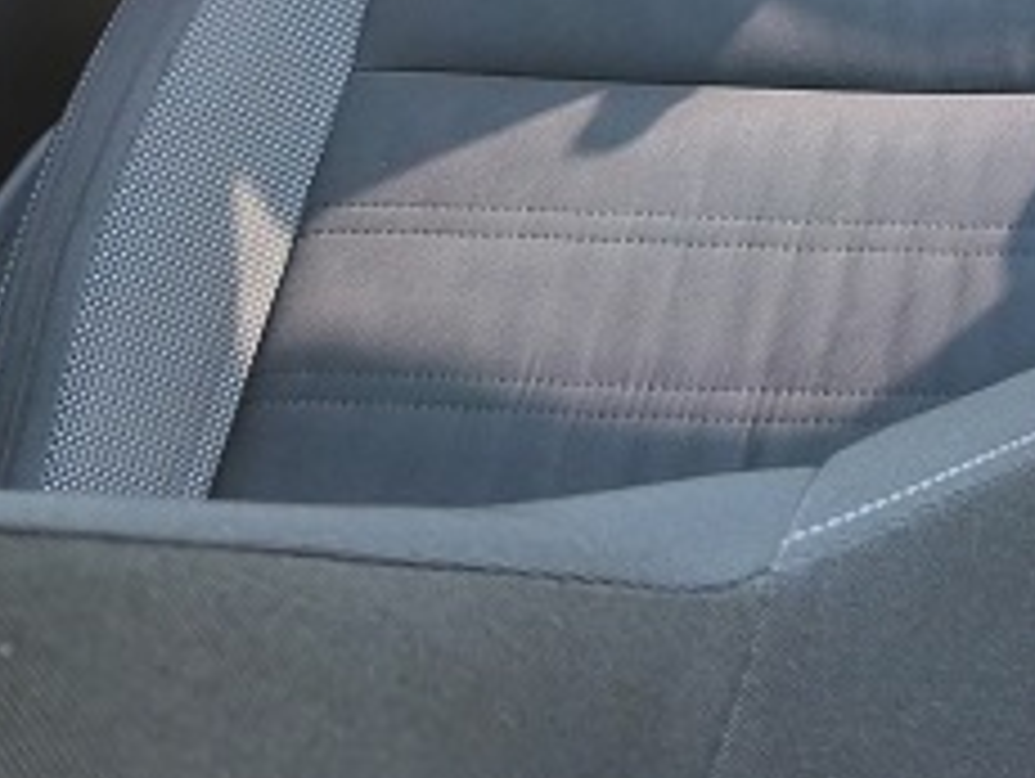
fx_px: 2694
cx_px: 1750
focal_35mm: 90
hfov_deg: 18.1
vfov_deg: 14.3
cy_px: -659
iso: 50
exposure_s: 1/301
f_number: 1.7
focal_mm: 5.35
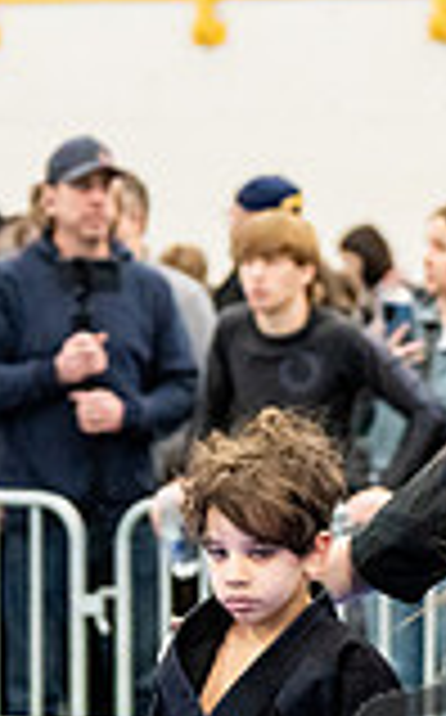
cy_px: 772
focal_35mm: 279
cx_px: 360
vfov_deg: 7.5
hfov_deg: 4.7
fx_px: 5441
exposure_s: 1/500
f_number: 2.8
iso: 5000
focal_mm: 75
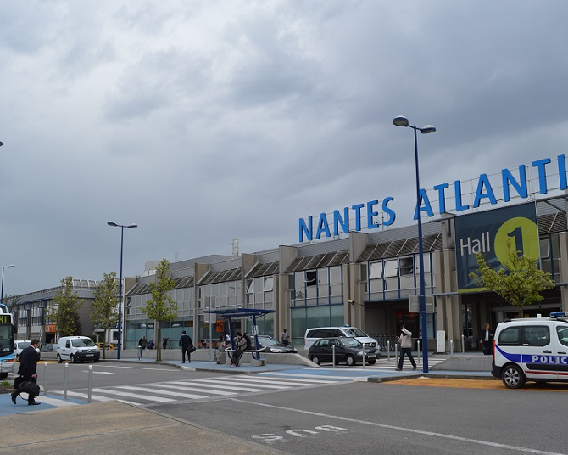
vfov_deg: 43.3
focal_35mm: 34
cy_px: 242
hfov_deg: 52.7
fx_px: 572
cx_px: 315
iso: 100
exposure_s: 1/250
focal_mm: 18
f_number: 8
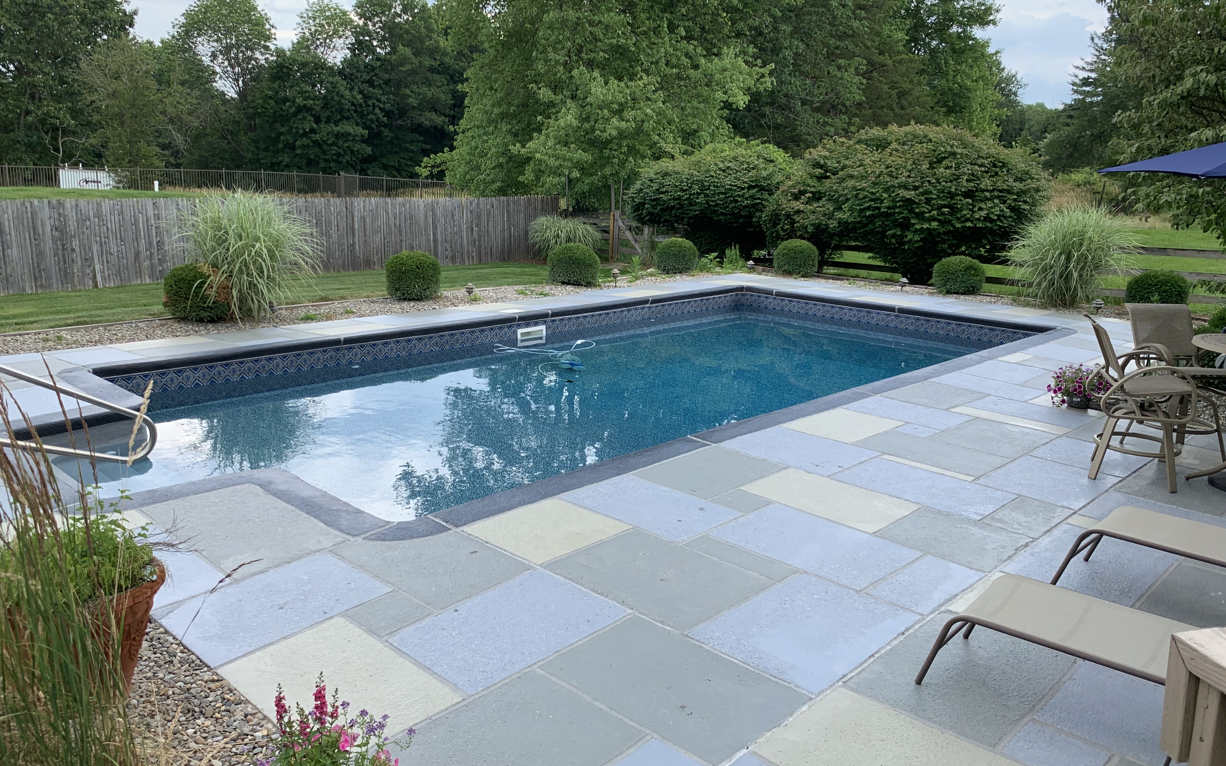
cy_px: 367
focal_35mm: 28
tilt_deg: -13.6
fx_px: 935
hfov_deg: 66.5
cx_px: 607
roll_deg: -2.0
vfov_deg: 44.5
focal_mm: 4.25
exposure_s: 1/567
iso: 25
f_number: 1.8
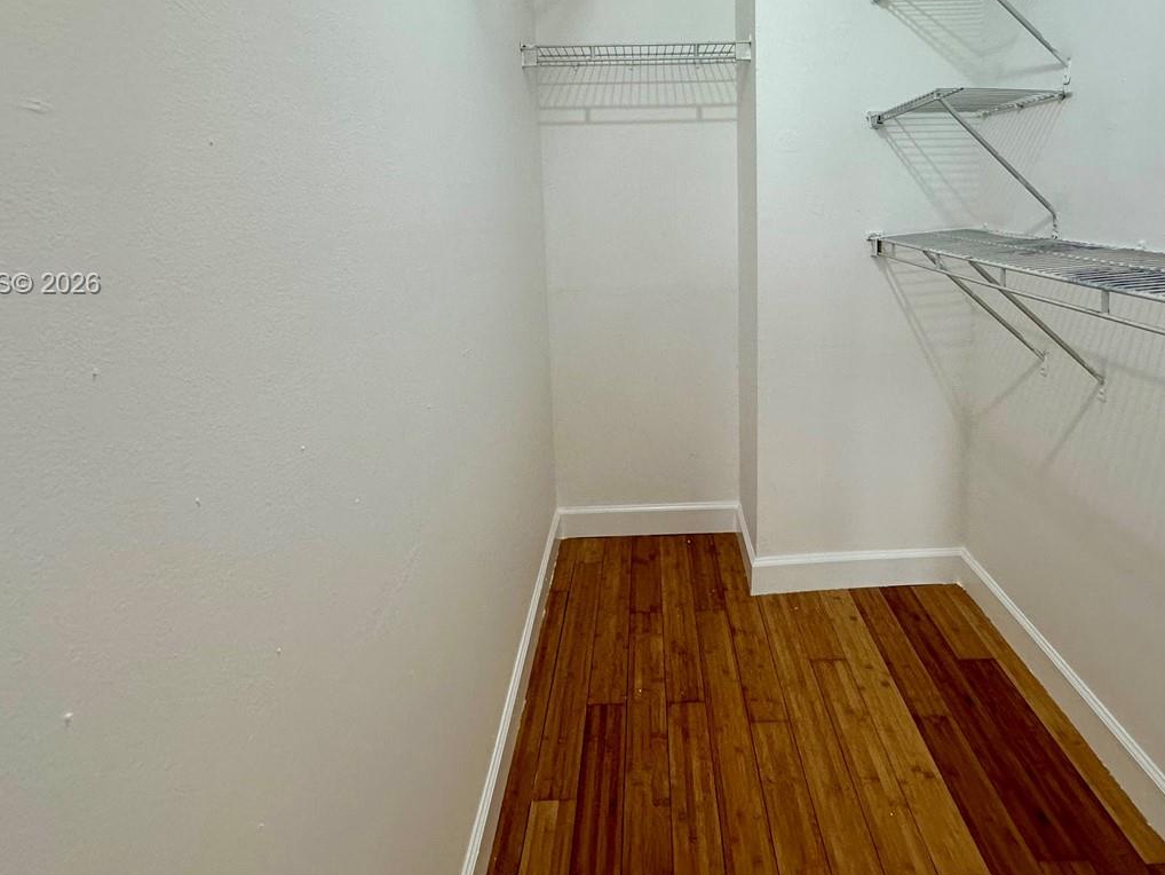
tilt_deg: -7.4
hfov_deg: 76.0
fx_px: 741
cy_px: 285
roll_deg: +1.3
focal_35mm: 22
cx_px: 659
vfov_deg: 59.6
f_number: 2.2
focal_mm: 2.22
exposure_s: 1/120
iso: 160
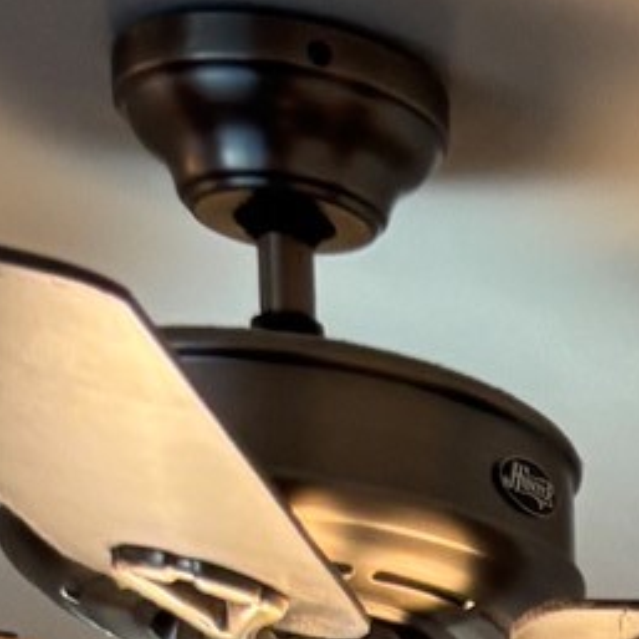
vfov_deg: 7.5
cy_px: 2332
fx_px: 3822
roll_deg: -1.3
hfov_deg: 8.7
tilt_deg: -8.2
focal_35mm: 183
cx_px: 1489
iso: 125
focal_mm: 5.96
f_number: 1.6
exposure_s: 1/60
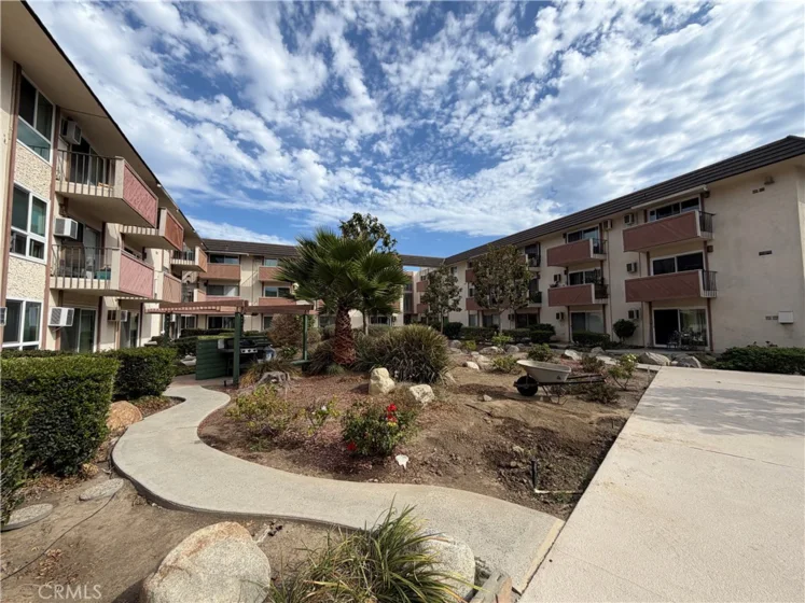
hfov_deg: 102.1
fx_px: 326
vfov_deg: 85.7
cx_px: 402
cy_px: 302
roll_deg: +1.5
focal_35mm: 14
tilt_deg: +4.6
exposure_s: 1/1087
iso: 20
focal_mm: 2.22
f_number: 2.2
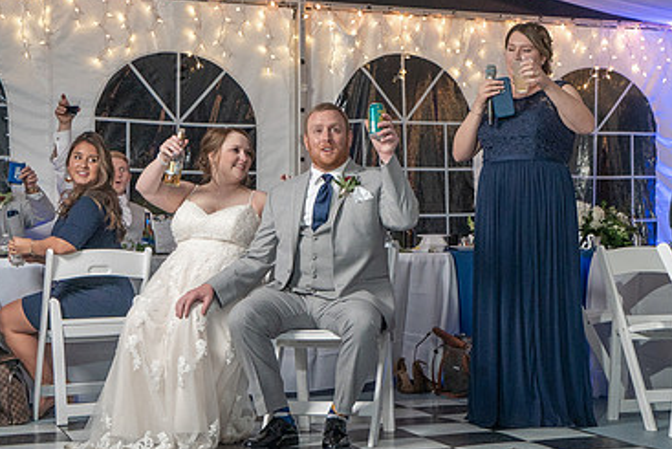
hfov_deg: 28.6
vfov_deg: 19.5
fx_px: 1307
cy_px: 257
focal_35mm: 70
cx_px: 459
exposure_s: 1/250
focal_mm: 35
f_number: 5.6
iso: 2000
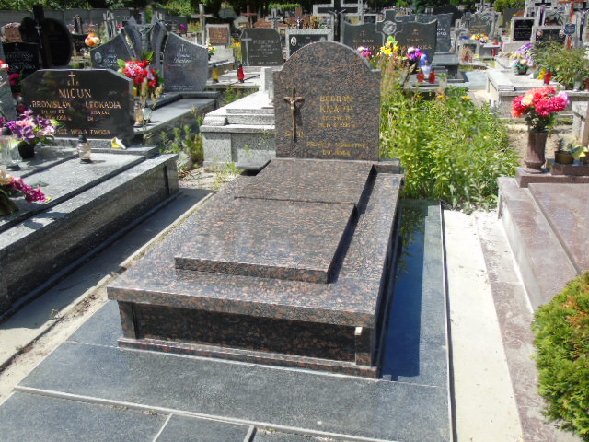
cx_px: 294
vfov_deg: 48.2
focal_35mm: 29
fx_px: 493
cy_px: 221
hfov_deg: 61.7
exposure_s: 1/500
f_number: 3.6
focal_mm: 5.2
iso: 80
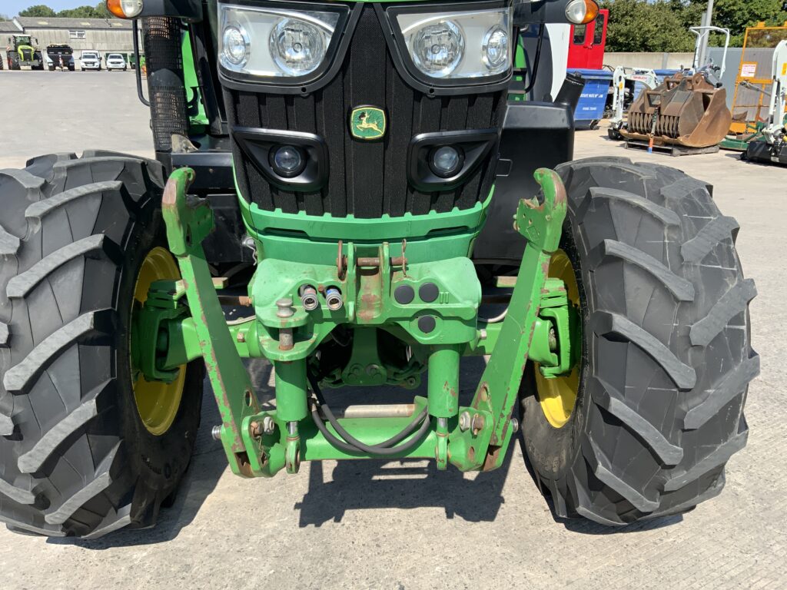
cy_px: 295
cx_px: 394
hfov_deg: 61.7
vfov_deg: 48.2
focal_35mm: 29
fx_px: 659
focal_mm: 3
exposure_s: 1/1015
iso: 16
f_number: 1.8
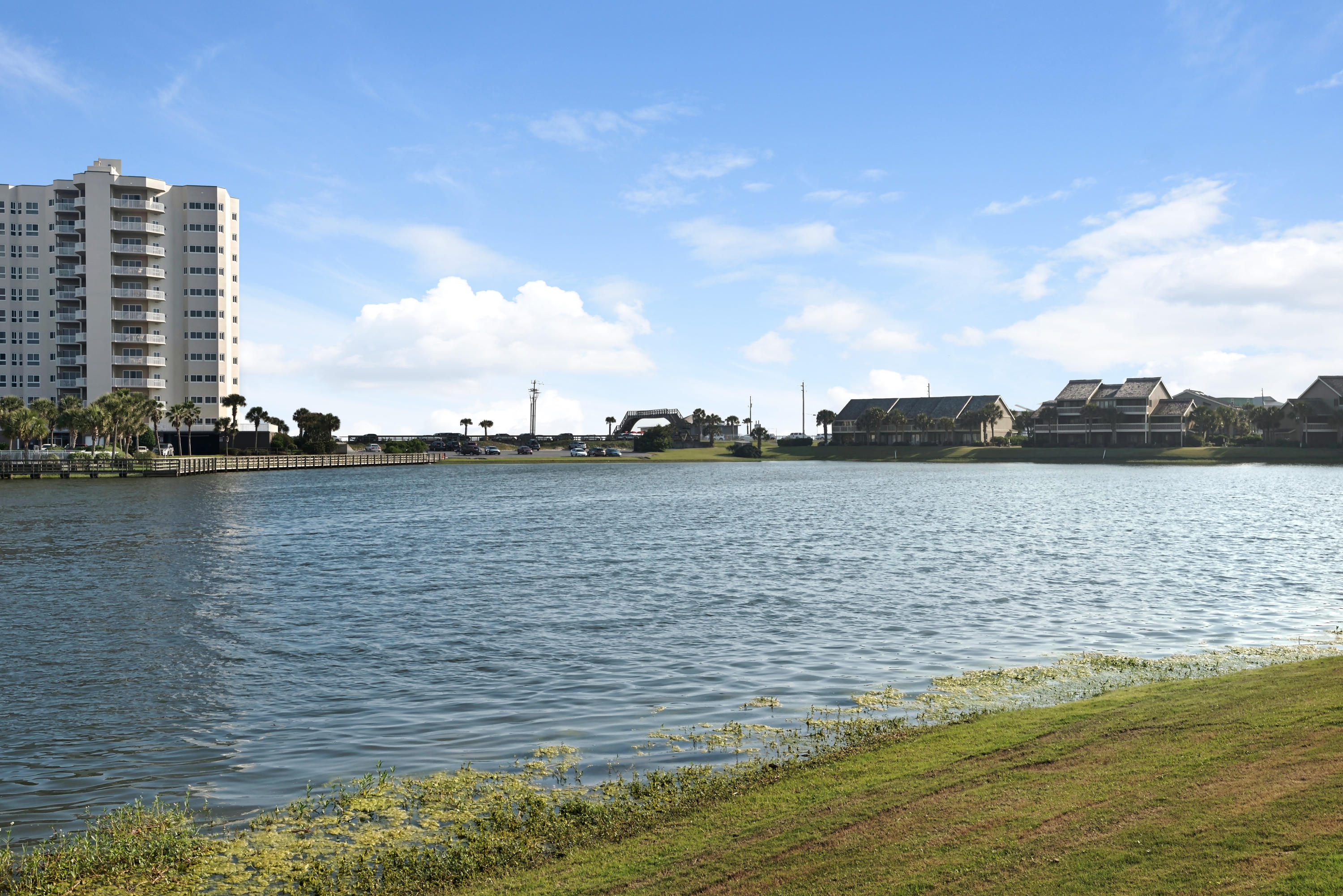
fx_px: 1306
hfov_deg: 54.4
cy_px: 448
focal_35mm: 35
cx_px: 672
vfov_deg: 37.9
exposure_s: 1/160
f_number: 13
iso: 200
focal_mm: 35
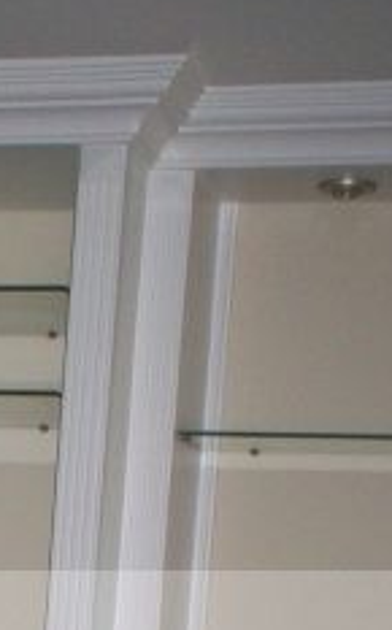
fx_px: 2160
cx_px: -103
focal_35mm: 126
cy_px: 841
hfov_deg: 10.2
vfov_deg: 15.7
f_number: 4.5
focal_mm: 6
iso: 140
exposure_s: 1/60
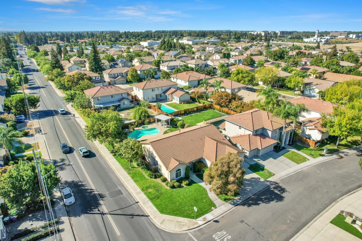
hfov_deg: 78.6
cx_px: 181
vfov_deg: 57.2
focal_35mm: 22
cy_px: 120
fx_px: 221
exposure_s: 1/2000
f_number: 2.8
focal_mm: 8.38
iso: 110
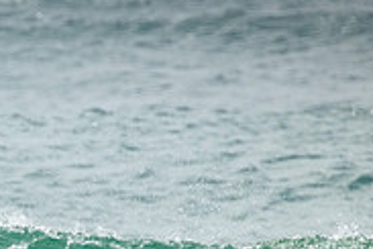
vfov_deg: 0.5
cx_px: -116
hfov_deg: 0.8
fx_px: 26326
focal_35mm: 2541
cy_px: 299
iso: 720
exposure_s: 1/2000
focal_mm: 800
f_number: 11
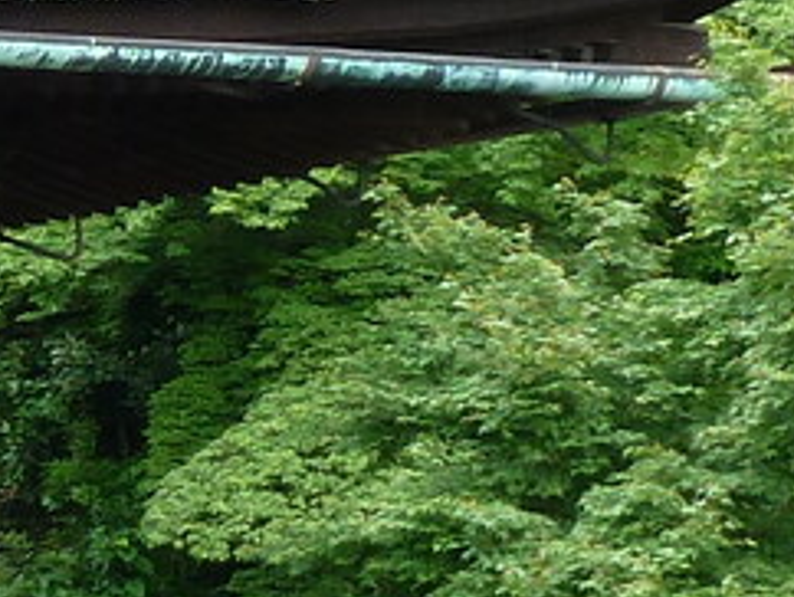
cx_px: -1175
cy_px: 522
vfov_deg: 4.1
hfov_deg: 5.3
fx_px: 8335
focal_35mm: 363
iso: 100
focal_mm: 9.1
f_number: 3.9
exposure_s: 1/40
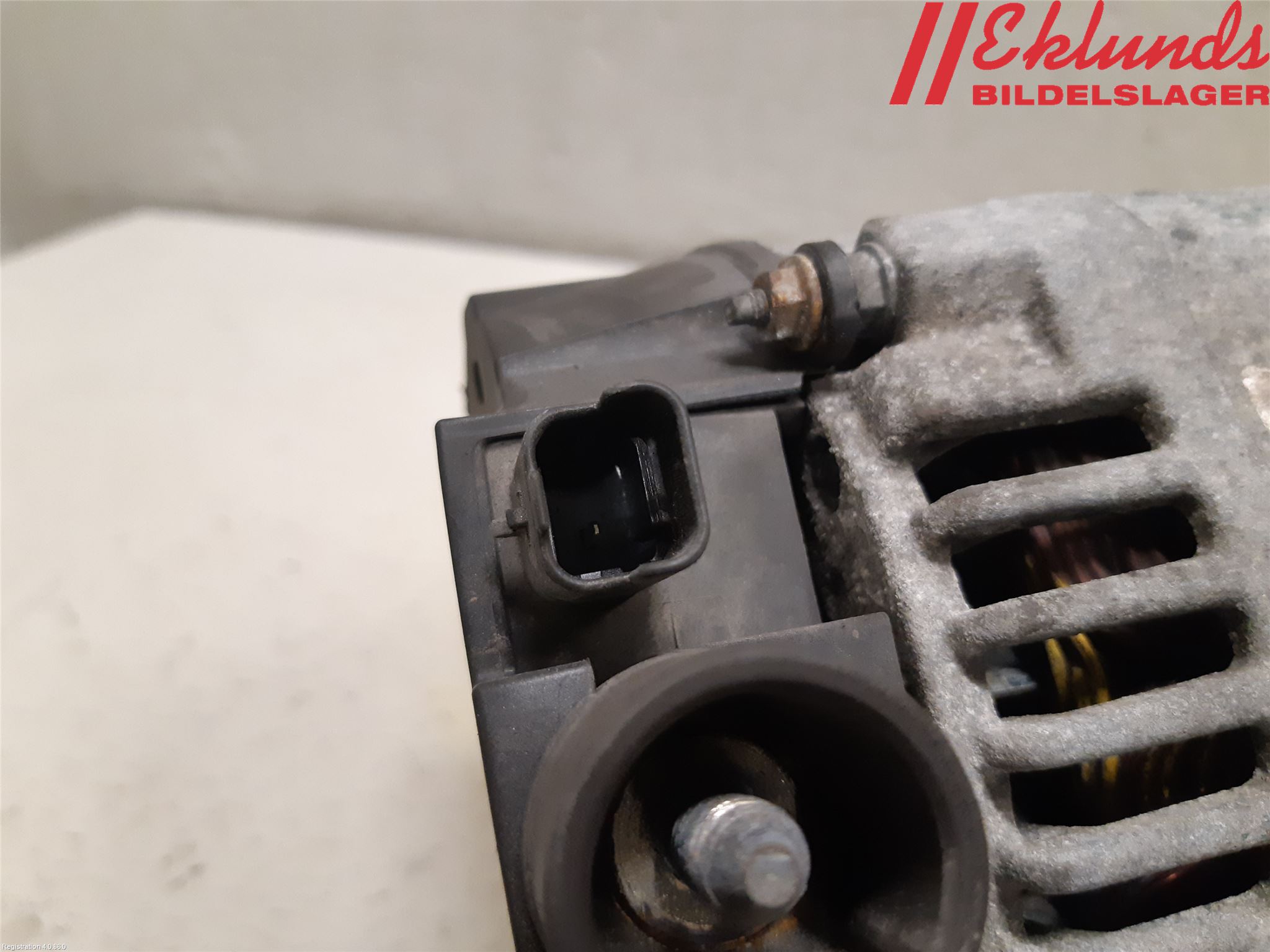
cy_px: 476
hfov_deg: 67.3
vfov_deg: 53.1
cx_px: 635
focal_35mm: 26
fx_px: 954
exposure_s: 1/50
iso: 320
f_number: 1.7
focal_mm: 3.93
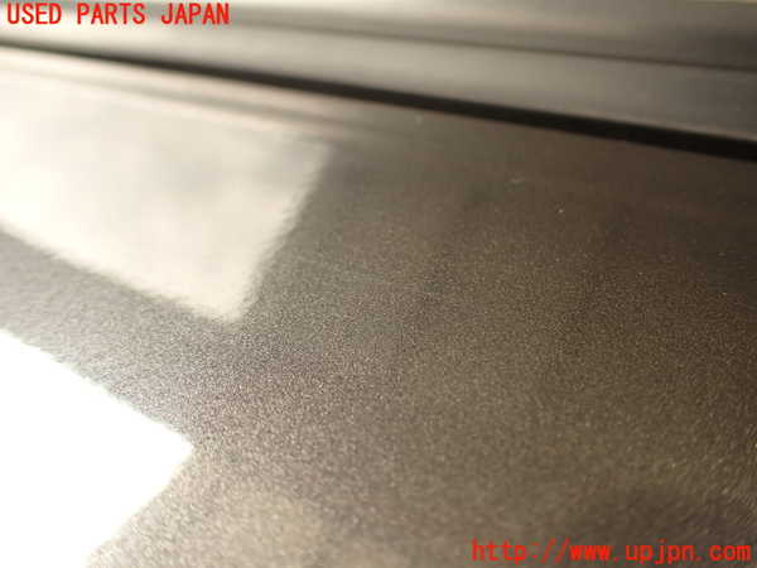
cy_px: 284
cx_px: 378
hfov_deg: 60.0
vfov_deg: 46.8
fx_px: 656
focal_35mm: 30
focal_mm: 5.4
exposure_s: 1/60
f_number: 2.3
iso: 125
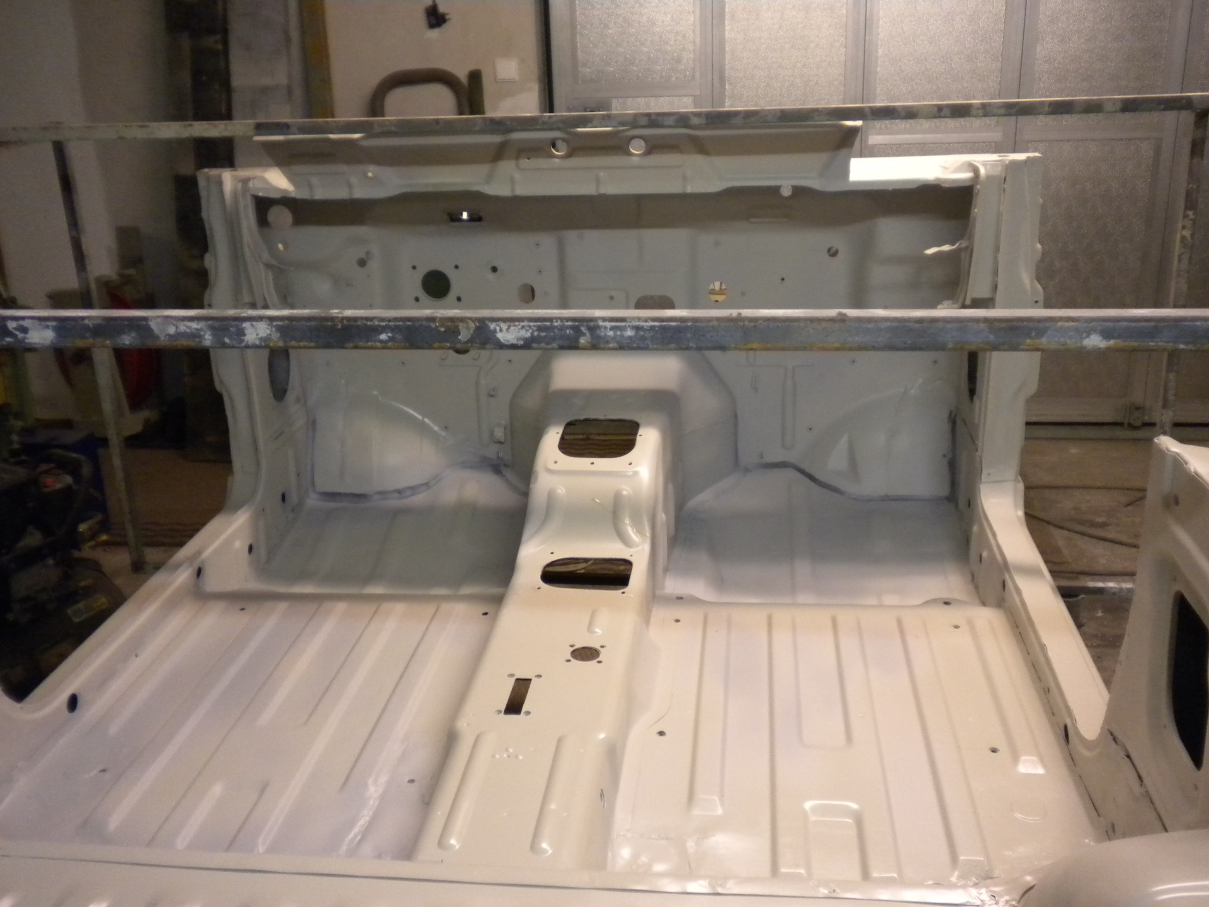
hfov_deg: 52.6
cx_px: 604
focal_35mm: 35
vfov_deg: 40.7
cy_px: 454
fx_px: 1222
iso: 400
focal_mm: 6.3
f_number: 3.1
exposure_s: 1/30
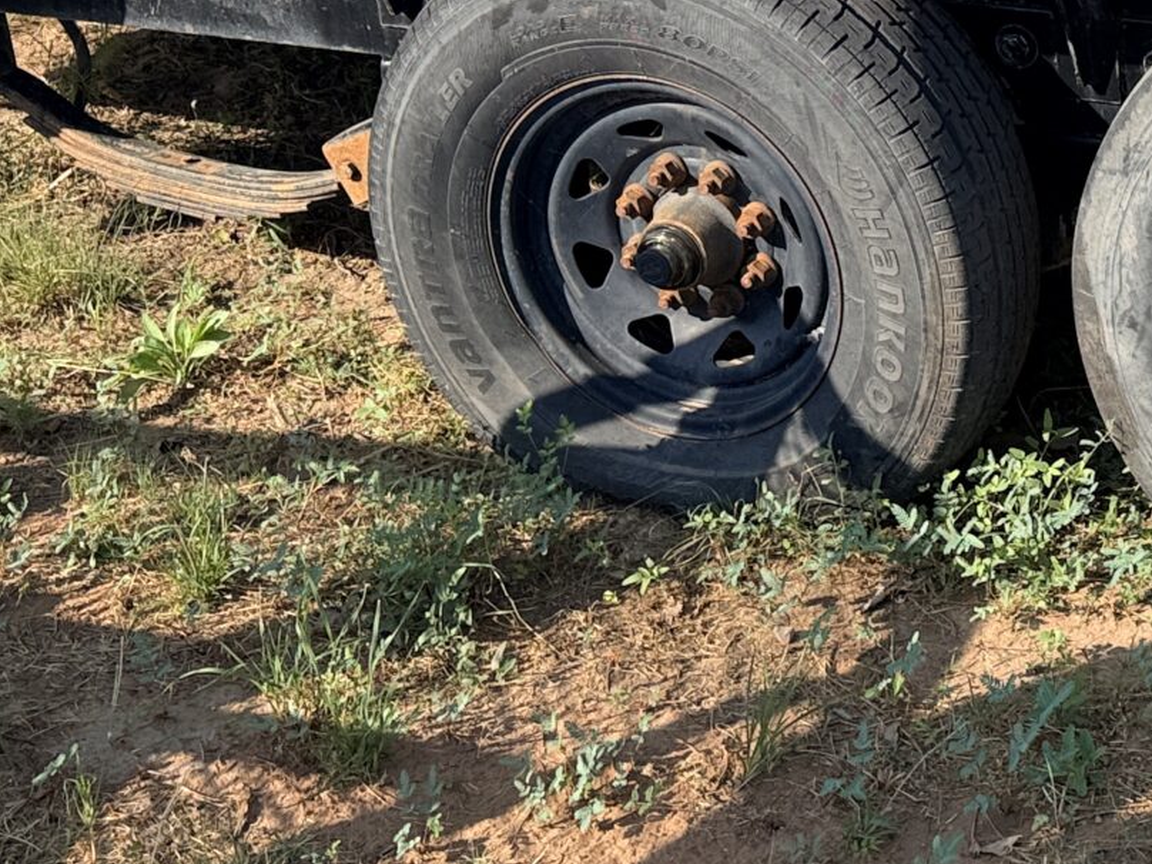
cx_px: 1299
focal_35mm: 76
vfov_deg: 18.9
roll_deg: +0.2
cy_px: 20
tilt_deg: -21.4
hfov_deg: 23.9
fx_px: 2529
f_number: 1.78
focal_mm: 6.76
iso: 80
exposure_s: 1/3953
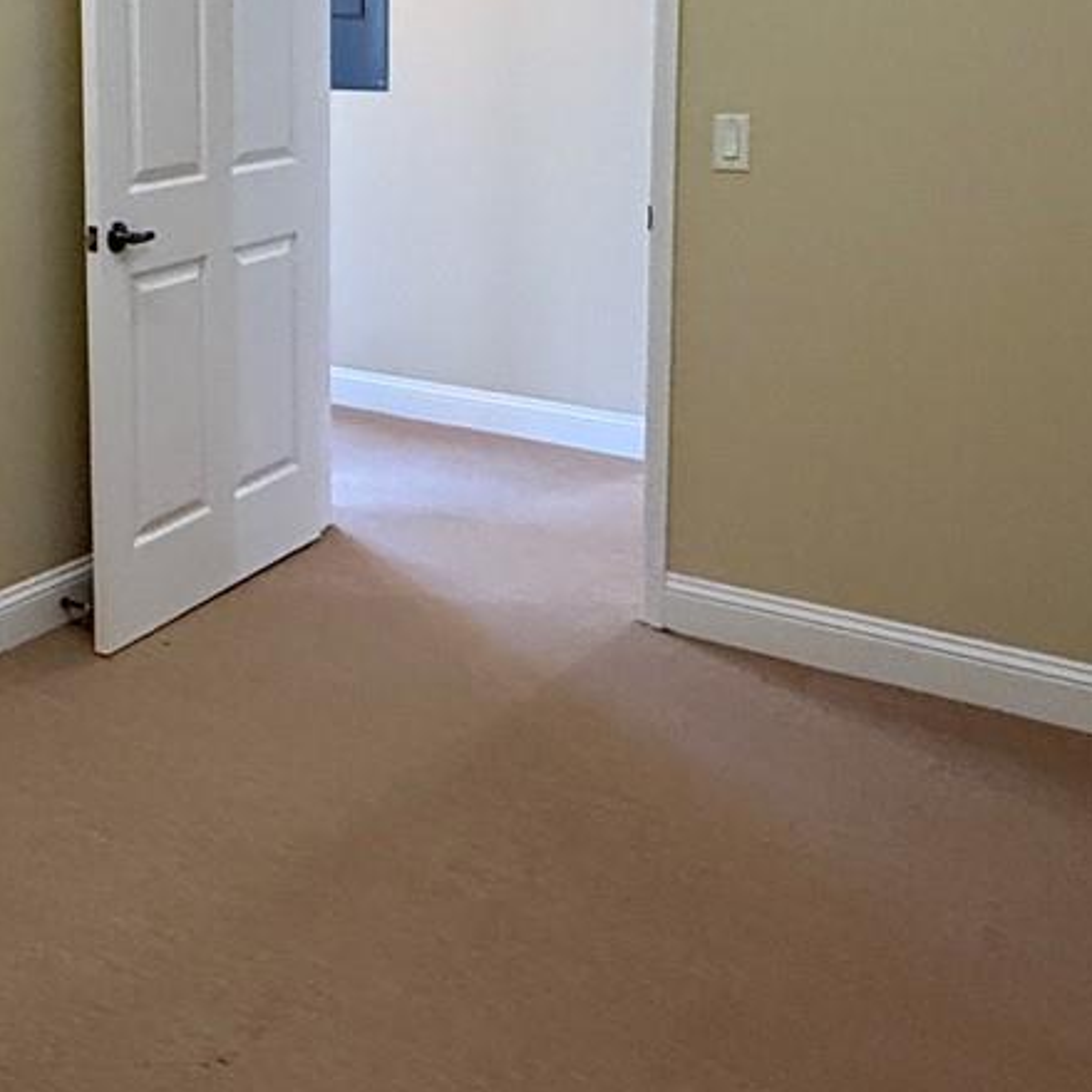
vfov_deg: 35.9
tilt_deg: -5.3
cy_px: 166
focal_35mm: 45
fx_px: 1606
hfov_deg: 35.8
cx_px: 154
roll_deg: +1.9
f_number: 2.2
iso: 400
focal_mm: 2.22
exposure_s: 1/60
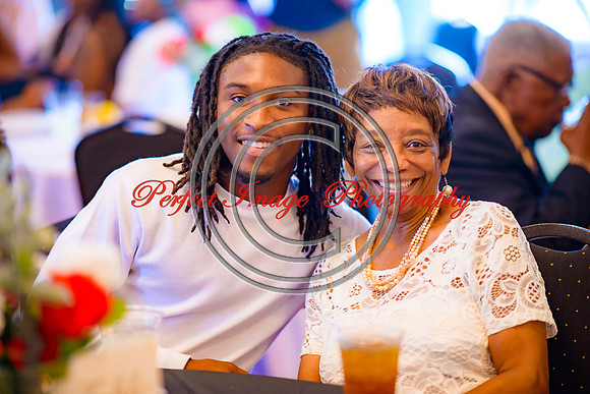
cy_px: 197
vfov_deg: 13.0
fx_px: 1721
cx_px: 295
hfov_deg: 19.5
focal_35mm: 105
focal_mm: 105
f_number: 1.8
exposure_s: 1/125
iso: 640
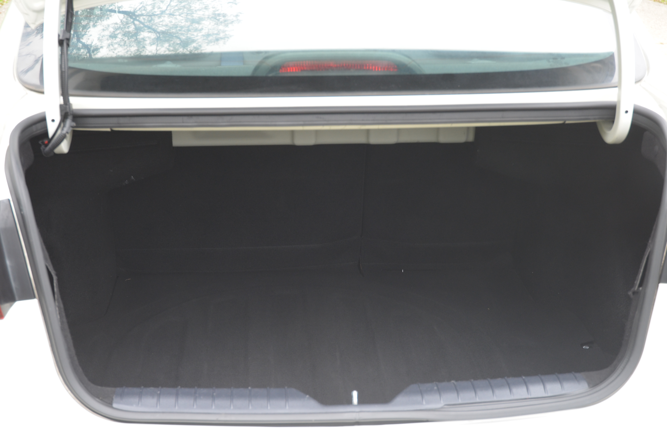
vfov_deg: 22.5
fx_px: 1109
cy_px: 221
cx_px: 334
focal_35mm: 60
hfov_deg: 33.5
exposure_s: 1/80
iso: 400
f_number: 4.5
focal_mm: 40
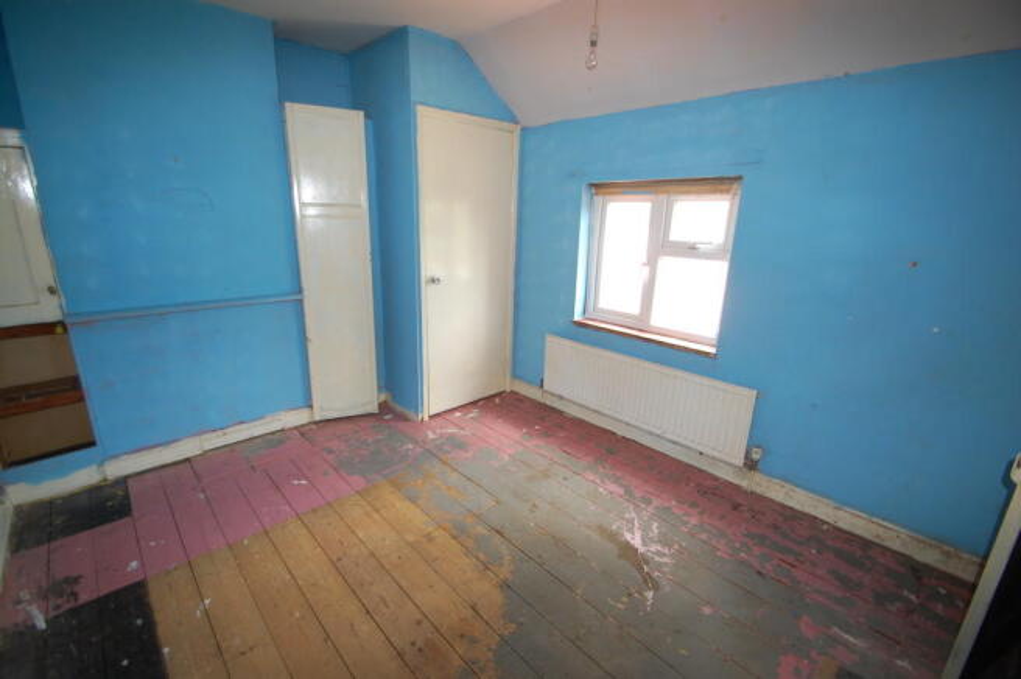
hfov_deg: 100.4
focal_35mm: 15
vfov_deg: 77.2
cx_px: 510
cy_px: 340
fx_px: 425
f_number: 3.5
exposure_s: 1/60
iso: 400
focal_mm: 10
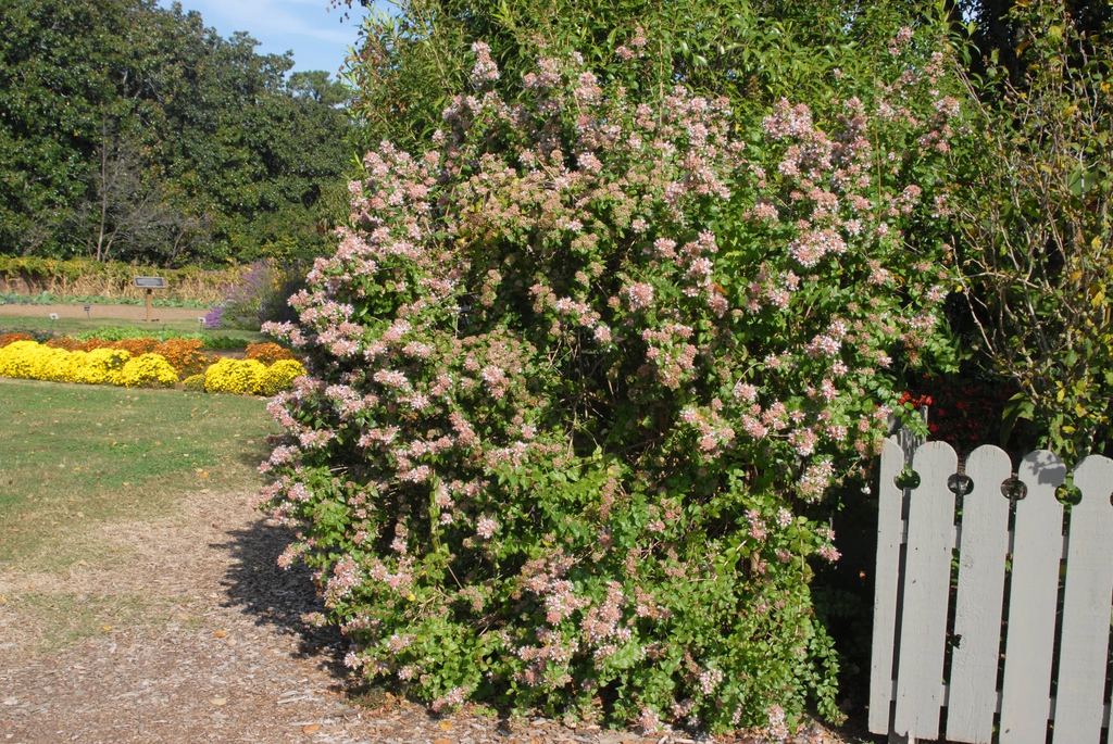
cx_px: 556
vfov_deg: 32.0
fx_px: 1300
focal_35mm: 42
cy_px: 372
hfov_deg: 46.4
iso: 400
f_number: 10
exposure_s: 1/350
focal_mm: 28
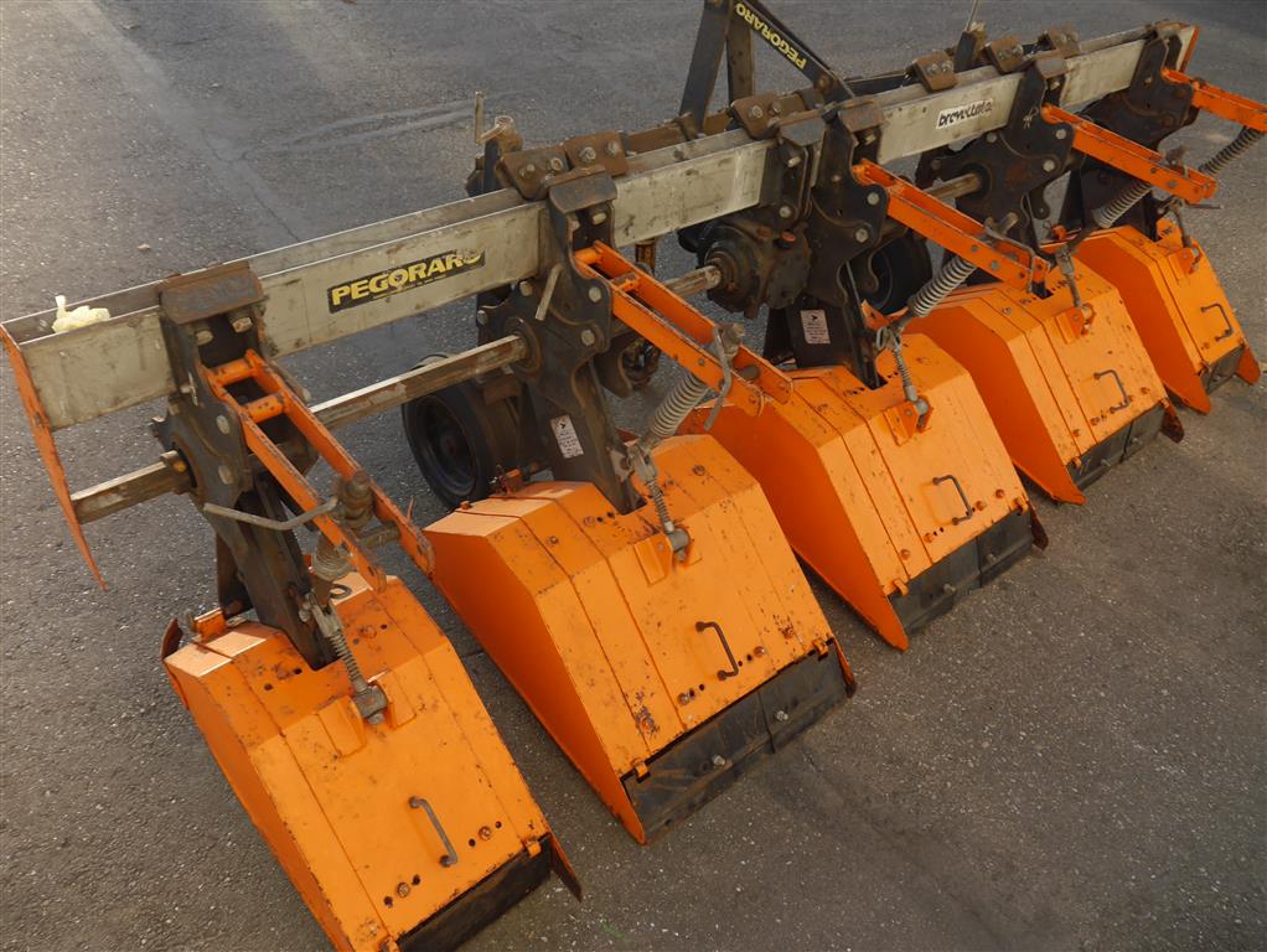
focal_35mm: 28
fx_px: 1026
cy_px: 476
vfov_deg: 49.8
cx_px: 634
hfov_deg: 63.4
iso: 160
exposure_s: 1/200
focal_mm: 14
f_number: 5
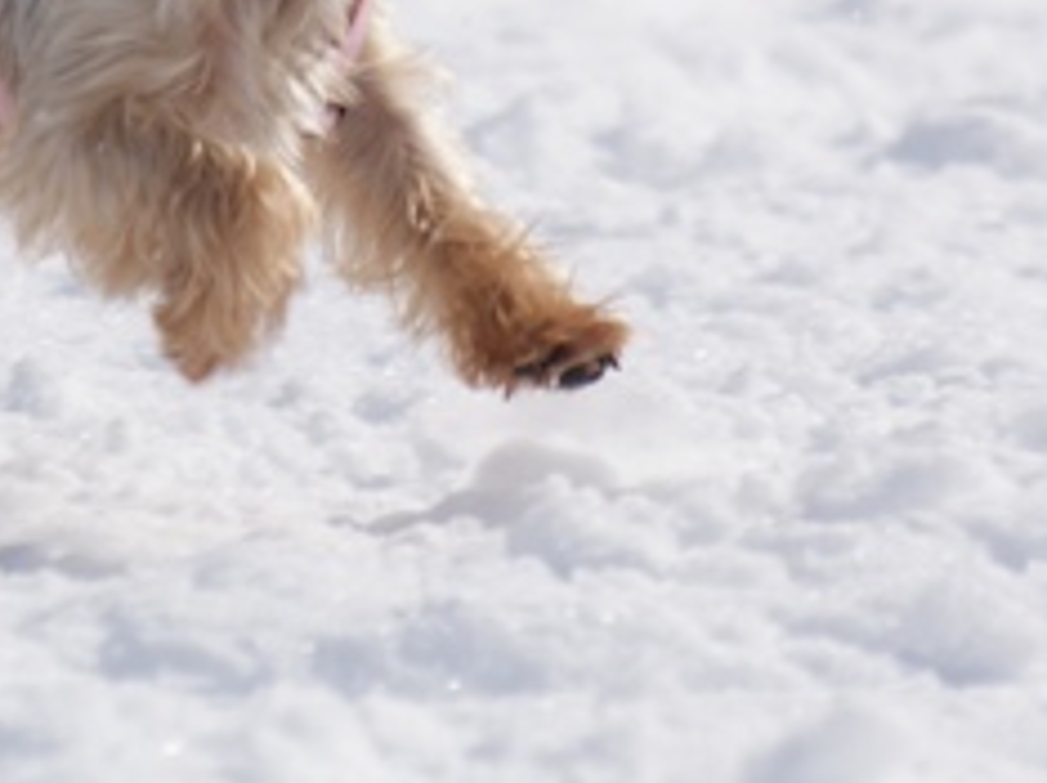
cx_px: 170
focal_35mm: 1104
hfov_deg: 1.8
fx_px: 33358
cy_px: -112
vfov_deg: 1.3
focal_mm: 280
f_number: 7.1
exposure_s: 1/800
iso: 100
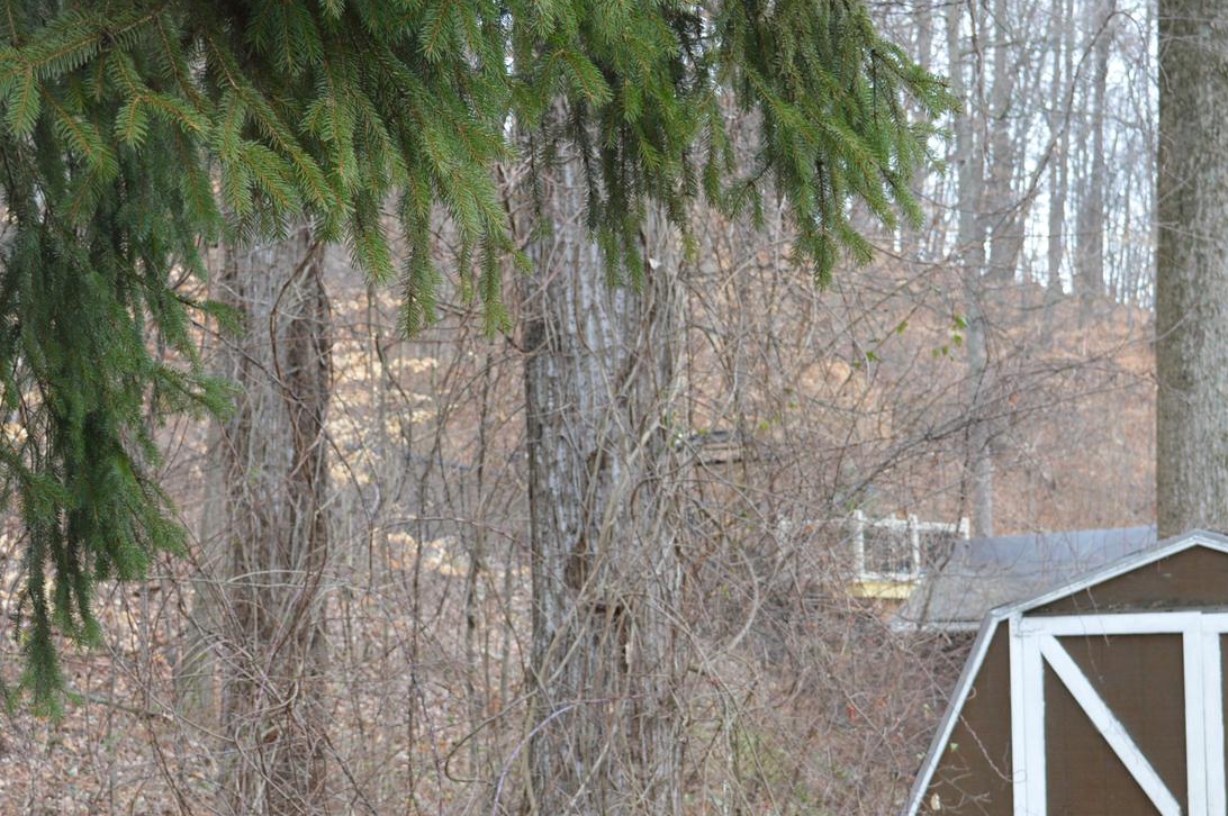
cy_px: 745
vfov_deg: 15.0
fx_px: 3067
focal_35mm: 90
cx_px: 765
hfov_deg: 22.6
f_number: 5
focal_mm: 32
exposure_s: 1/100
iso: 400
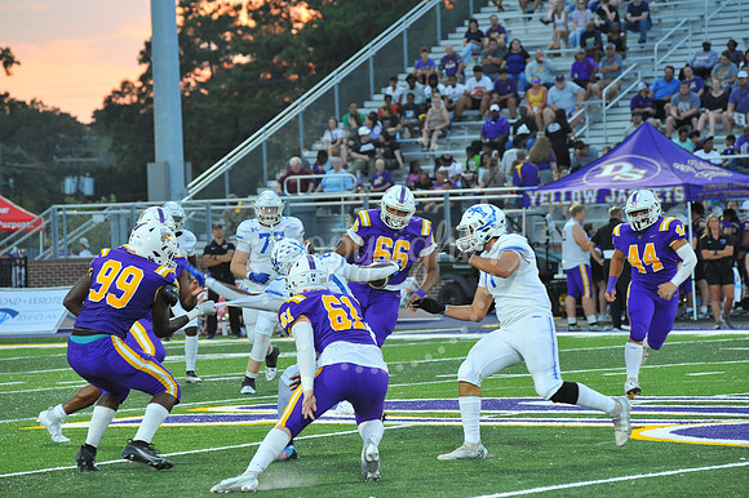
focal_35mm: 200
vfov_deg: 6.9
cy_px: 249
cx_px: 374
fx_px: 4159
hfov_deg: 10.3
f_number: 7.1
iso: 3200
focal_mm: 200
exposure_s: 1/320
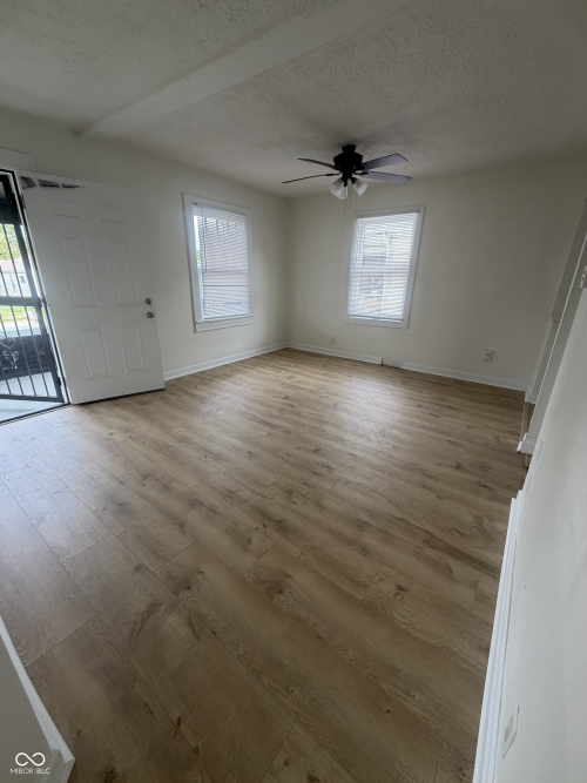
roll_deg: -0.2
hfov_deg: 85.7
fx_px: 317
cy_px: 392
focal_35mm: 14
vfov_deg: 102.1
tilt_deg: -21.4
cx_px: 294
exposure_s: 1/121
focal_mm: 2.22
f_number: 2.2
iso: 100
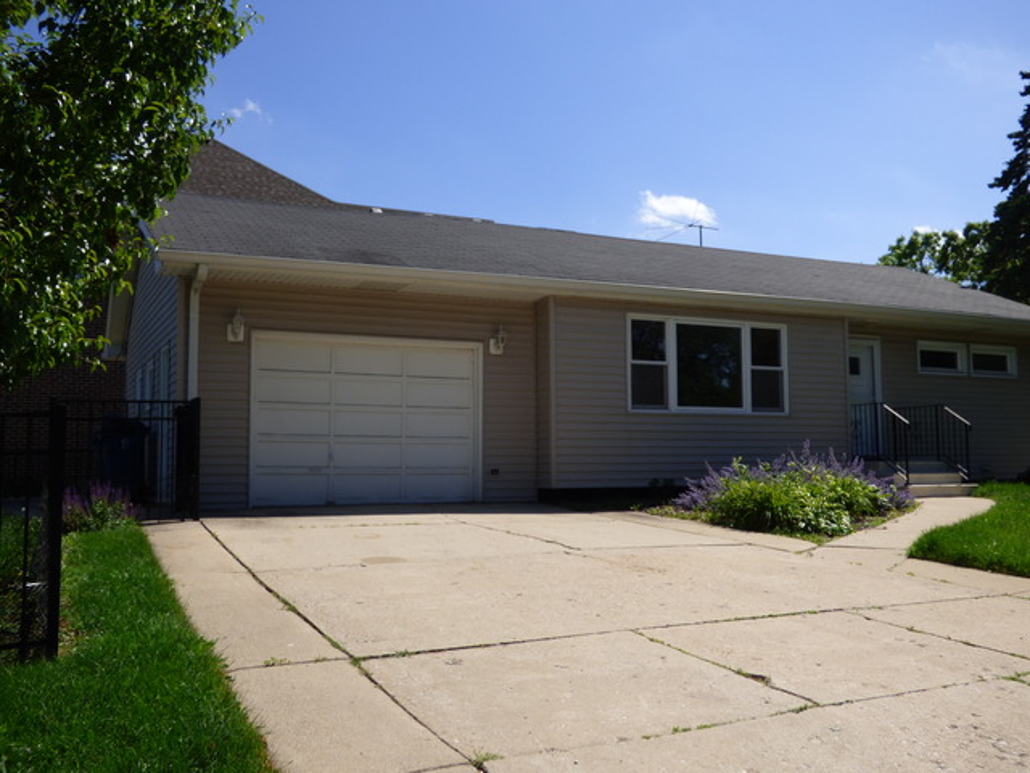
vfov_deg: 44.2
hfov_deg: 56.8
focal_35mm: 32
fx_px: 952
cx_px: 515
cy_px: 386
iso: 100
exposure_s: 1/1600
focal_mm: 5.78
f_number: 3.4
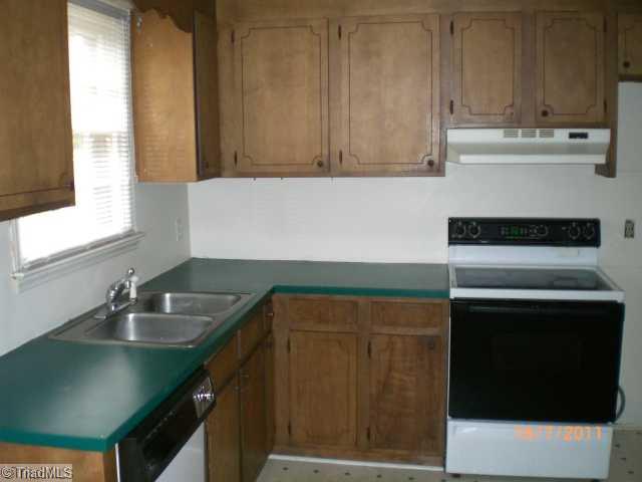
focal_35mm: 38
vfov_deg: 37.7
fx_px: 705
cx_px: 321
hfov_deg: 49.0
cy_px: 241
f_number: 3.1
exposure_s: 1/60
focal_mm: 6.3
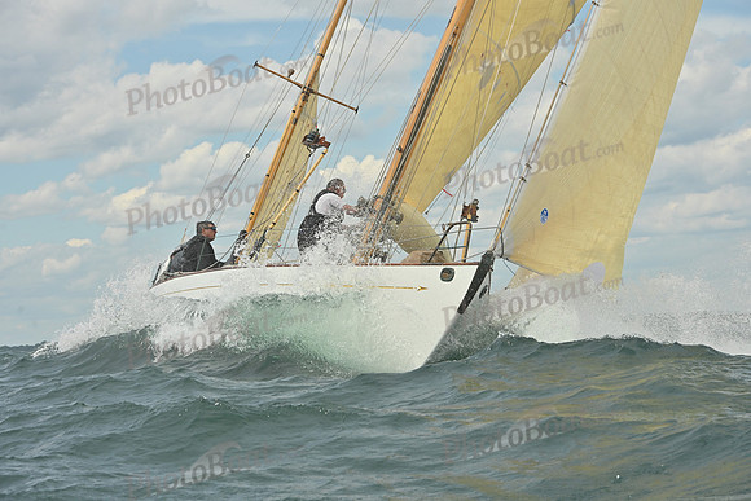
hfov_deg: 16.8
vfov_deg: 11.2
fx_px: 2546
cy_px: 250
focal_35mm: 122
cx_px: 376
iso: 320
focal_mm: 122
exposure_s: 1/1250
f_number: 11
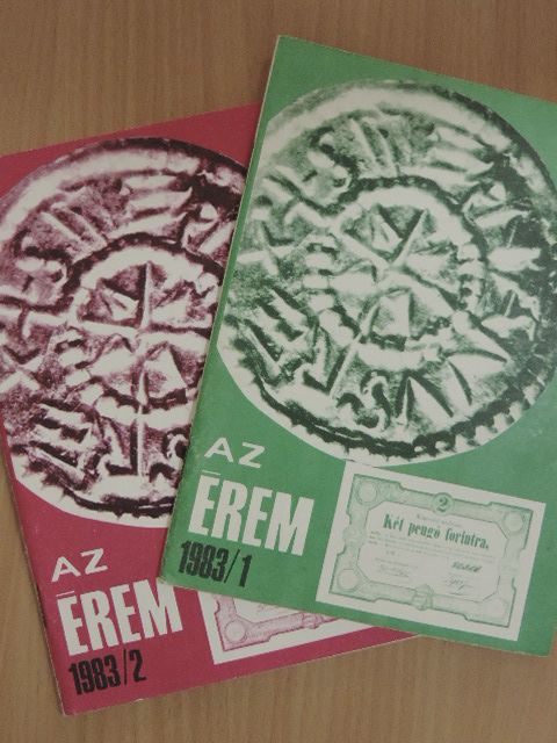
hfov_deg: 30.9
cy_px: 372
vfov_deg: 40.4
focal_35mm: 47
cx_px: 278
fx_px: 1008
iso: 900
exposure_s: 1/100
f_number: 3.5
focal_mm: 8.3
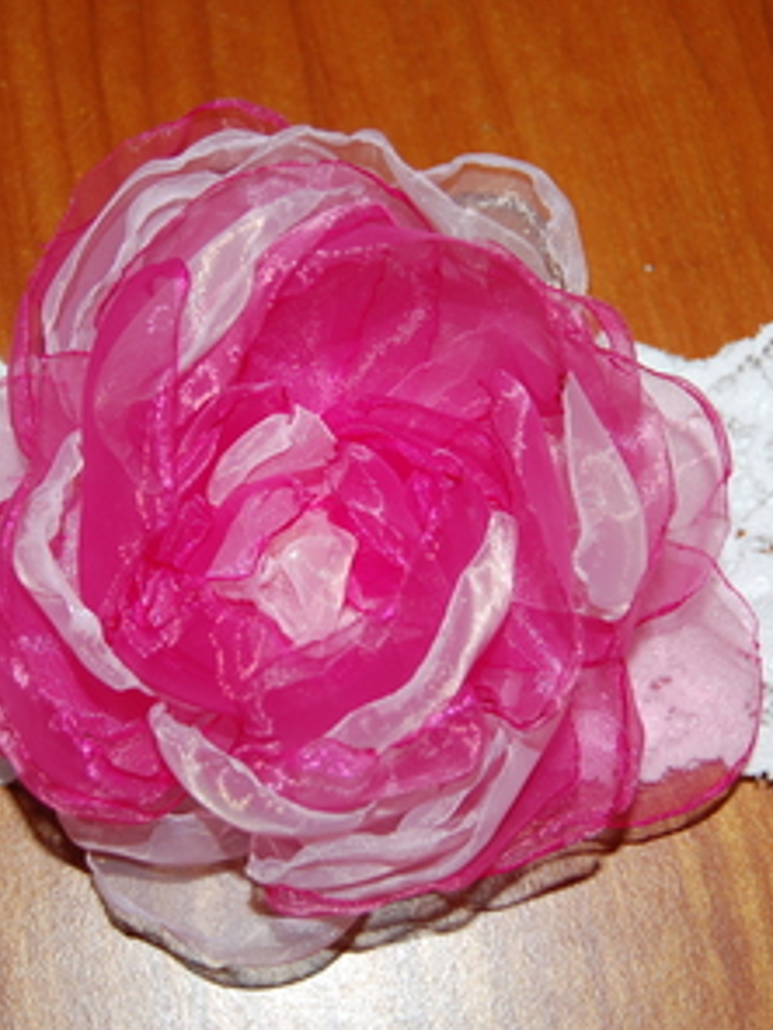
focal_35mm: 77
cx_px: 345
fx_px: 2285
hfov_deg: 19.2
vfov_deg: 25.4
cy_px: 513
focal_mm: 35
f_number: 5.6
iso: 200
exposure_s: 1/125
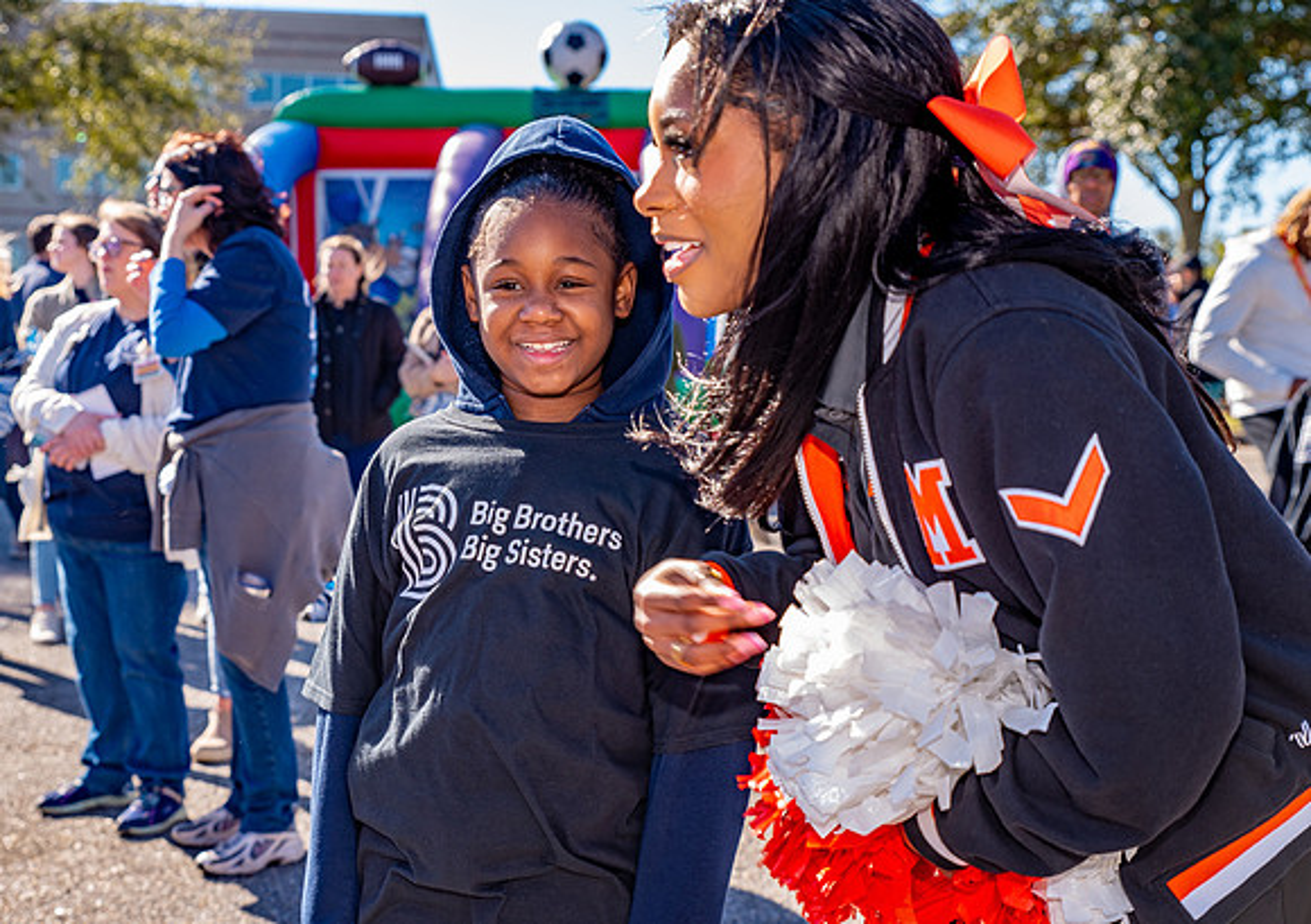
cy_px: 534
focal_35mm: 66
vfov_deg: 21.4
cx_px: 643
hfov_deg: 30.0
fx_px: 2447
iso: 100
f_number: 4
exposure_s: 1/200
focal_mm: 55
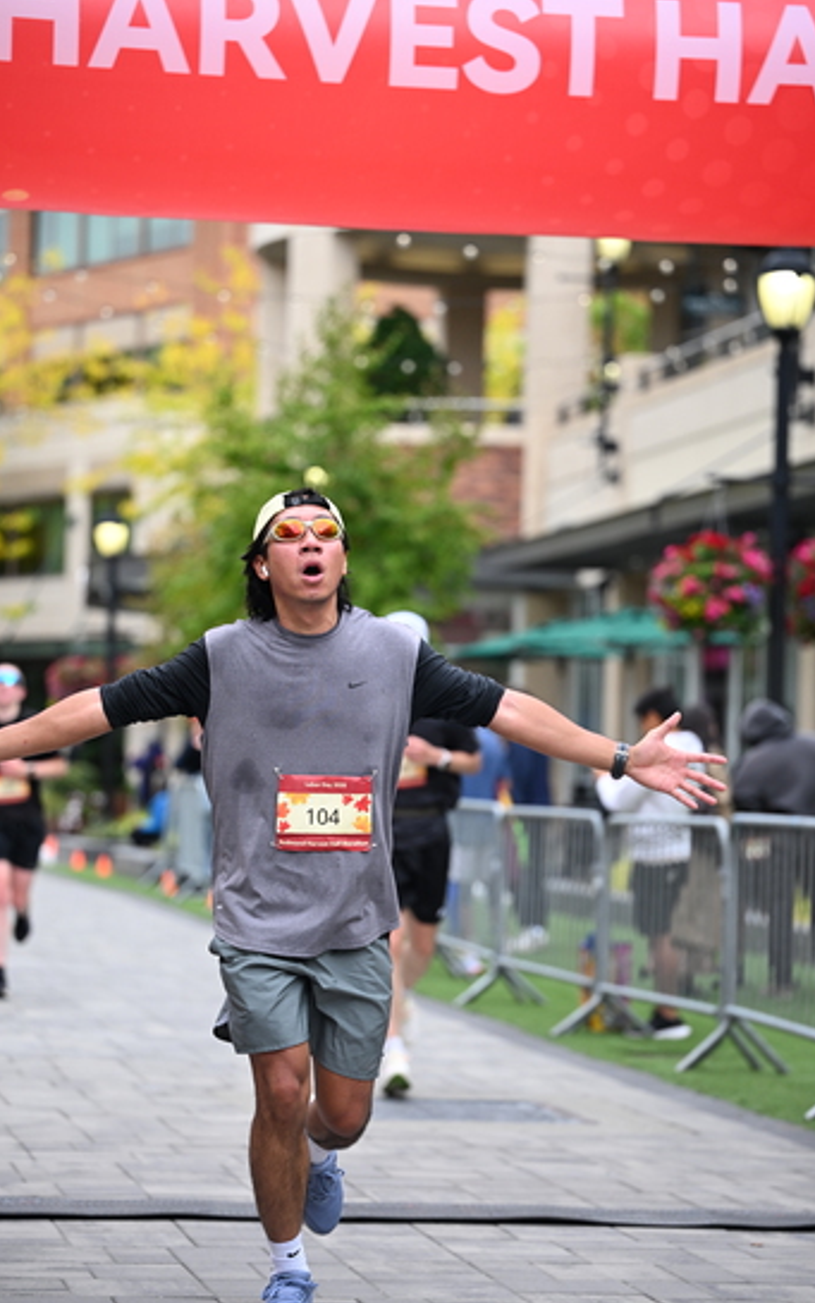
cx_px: 398
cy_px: 653
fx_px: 3800
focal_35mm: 107
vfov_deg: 19.5
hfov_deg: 12.2
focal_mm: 104
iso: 640
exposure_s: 1/2000
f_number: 2.8
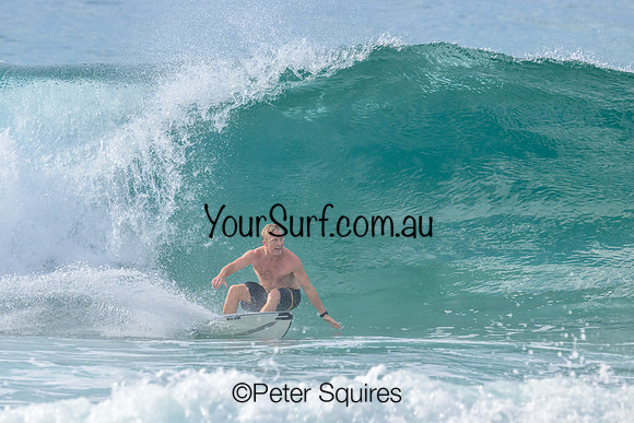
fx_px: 10900
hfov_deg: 3.3
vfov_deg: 2.2
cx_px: 264
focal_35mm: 619
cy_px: 176
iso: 900
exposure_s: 1/2000
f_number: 10
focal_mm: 530
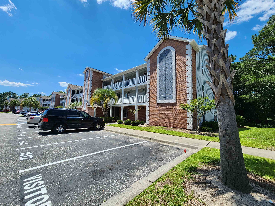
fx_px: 103
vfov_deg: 89.9
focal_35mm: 13
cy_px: 103
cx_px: 138
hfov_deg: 106.2
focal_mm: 2.2
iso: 50
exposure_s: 1/1668
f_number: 2.2
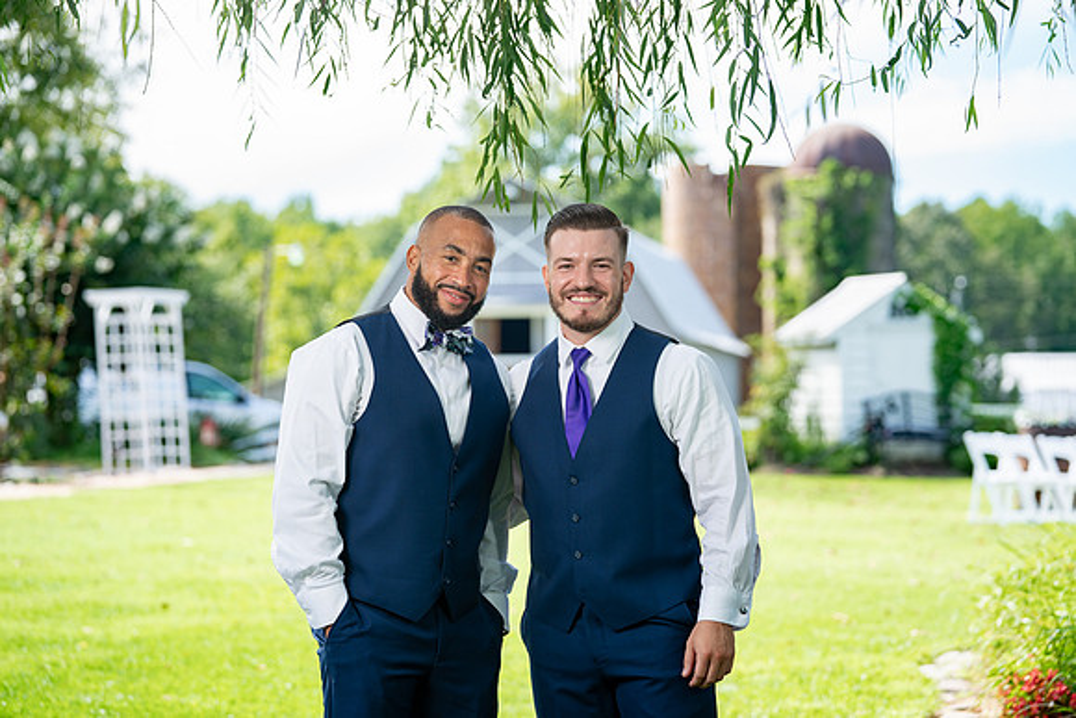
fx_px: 3301
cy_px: 359
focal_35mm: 110
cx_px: 539
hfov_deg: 18.5
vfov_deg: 12.4
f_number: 4
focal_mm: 110
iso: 100
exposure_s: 1/250
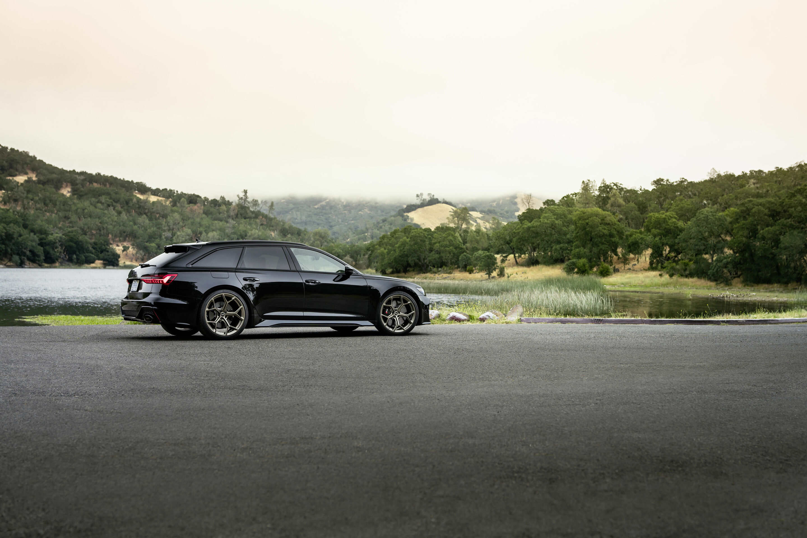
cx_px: 404
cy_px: 269
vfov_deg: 37.9
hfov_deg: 54.4
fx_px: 785
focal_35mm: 35
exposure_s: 1/200
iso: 320
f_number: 2.8
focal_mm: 35
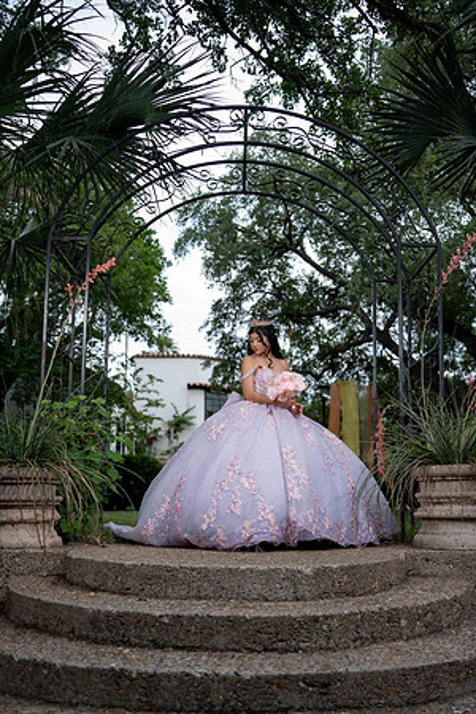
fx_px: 694
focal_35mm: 35
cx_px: 238
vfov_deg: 54.4
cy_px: 357
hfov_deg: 37.9
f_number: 2.2
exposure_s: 1/800
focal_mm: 35
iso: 80
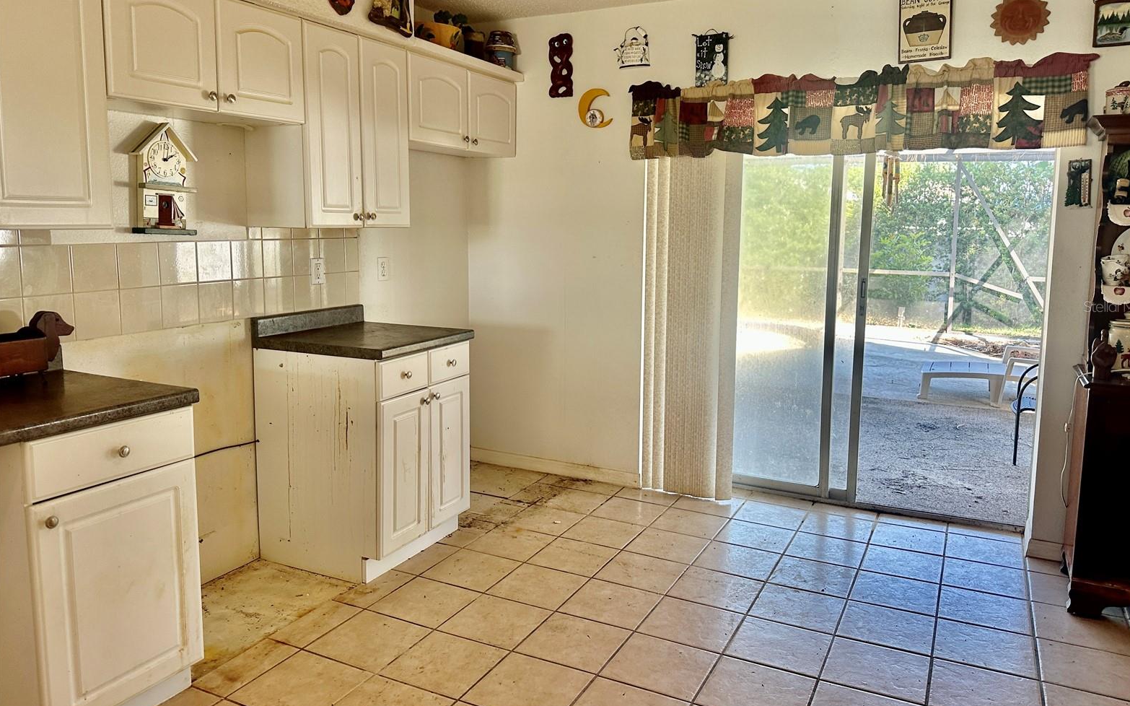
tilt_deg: -6.6
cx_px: 574
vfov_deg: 47.5
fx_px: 801
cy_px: 306
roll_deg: -0.7
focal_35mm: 26
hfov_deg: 70.4
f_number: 1.78
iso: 100
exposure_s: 1/122
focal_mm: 6.86
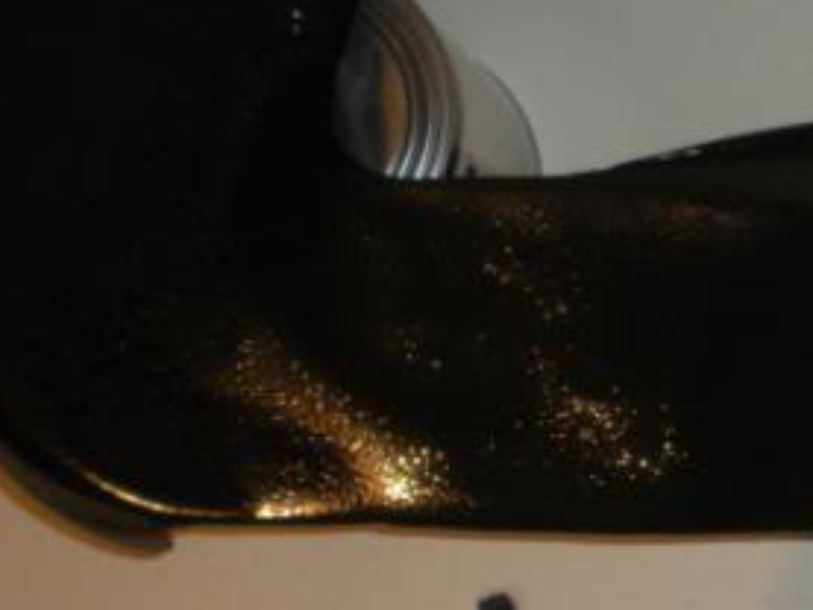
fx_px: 2373
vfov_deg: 14.6
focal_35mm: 101
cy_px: 205
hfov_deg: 18.2
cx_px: 1036
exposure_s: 1/60
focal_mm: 6.3
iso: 200
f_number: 3.5
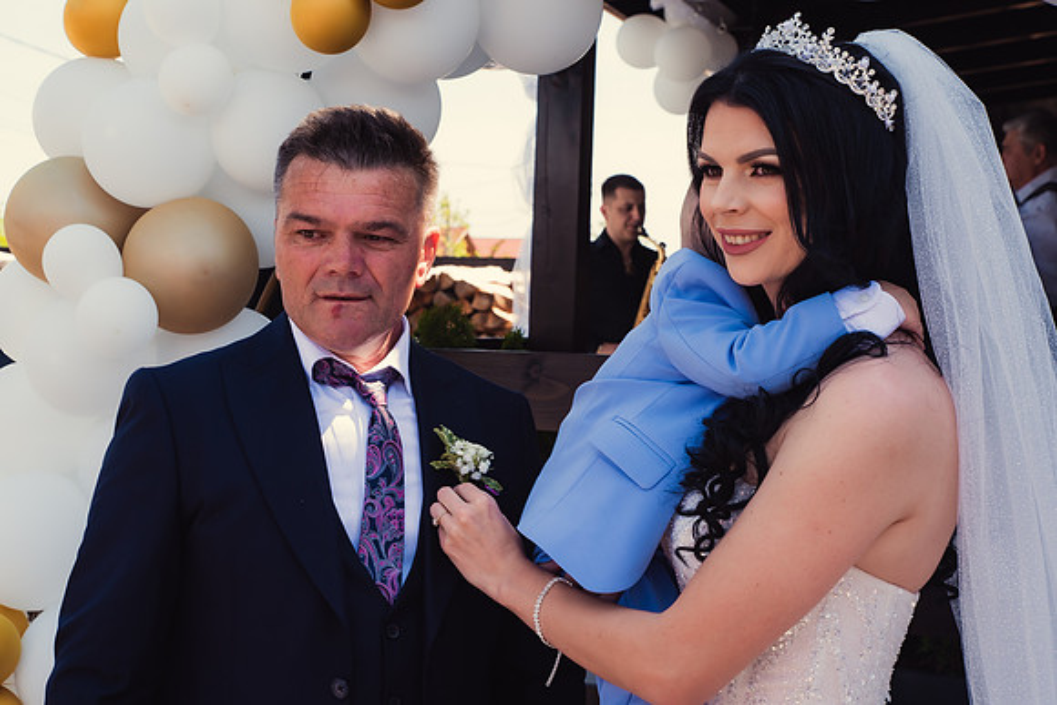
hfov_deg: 34.5
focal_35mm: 58
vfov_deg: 23.5
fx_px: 1698
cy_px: 313
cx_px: 420
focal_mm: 48
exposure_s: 1/200
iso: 200
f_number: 7.1
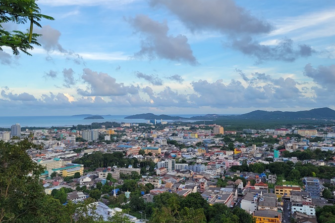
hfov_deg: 48.1
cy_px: 89
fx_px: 372
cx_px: 133
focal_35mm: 40
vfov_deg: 33.3
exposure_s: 1/538
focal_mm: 5.4
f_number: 1.8
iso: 40
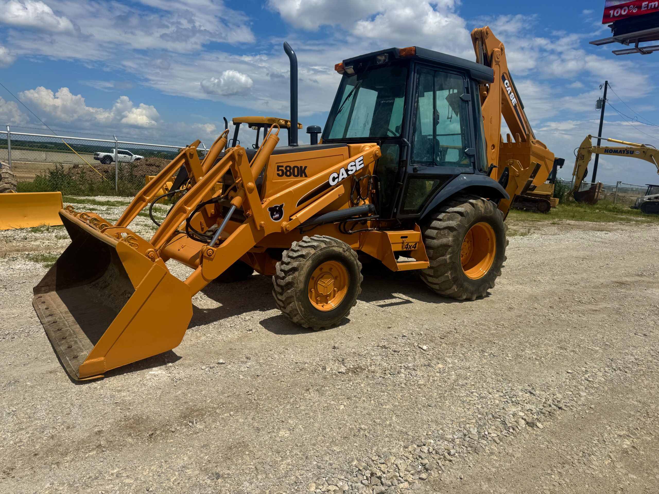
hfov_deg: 71.6
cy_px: 247
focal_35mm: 24
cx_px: 330
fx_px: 457
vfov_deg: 56.8
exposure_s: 1/10417
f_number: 1.78
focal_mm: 6.76
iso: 80
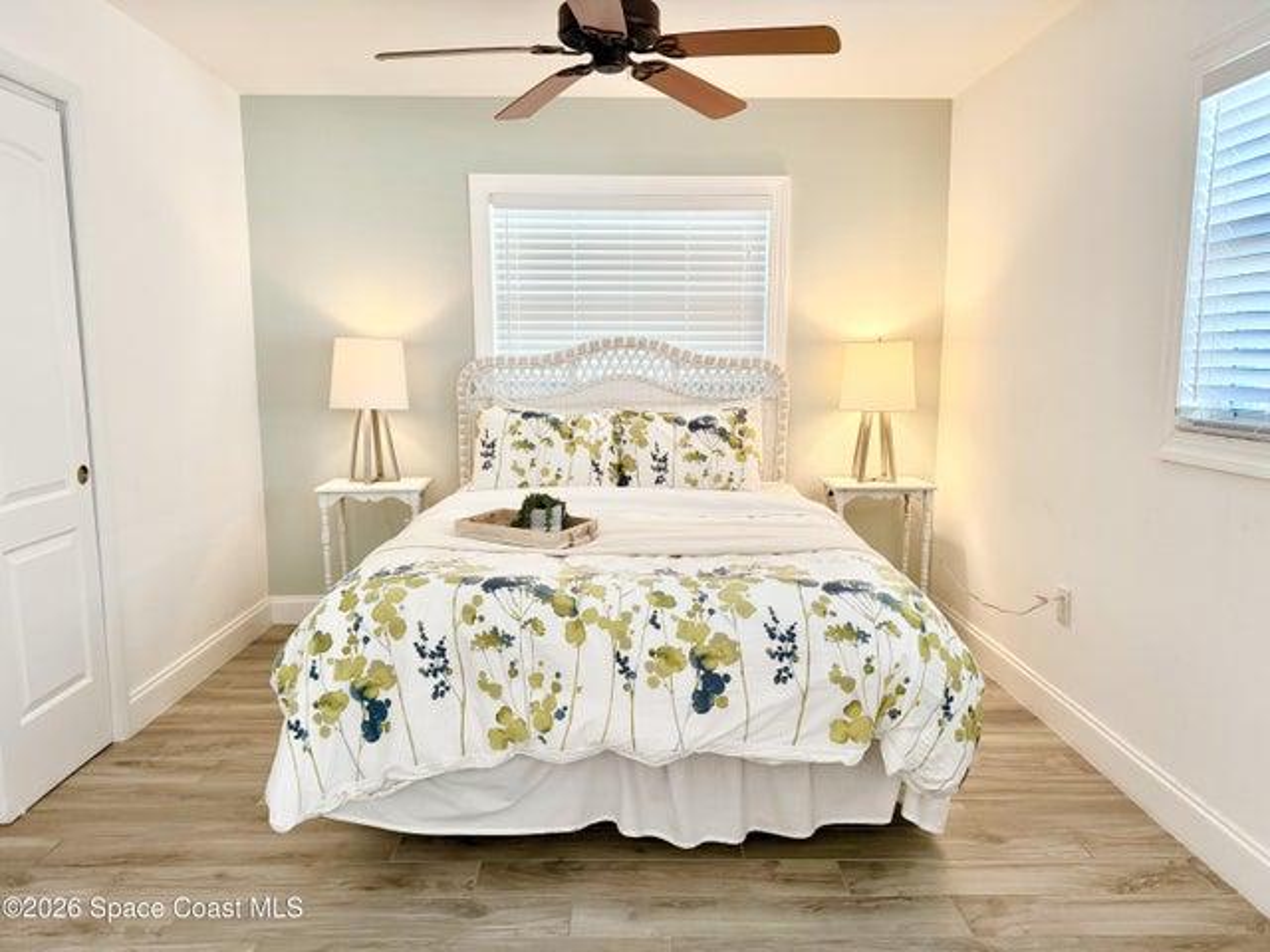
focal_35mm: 24
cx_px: 635
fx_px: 881
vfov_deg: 56.8
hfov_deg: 71.6
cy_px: 476
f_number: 1.78
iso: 200
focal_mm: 6.76
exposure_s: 1/120
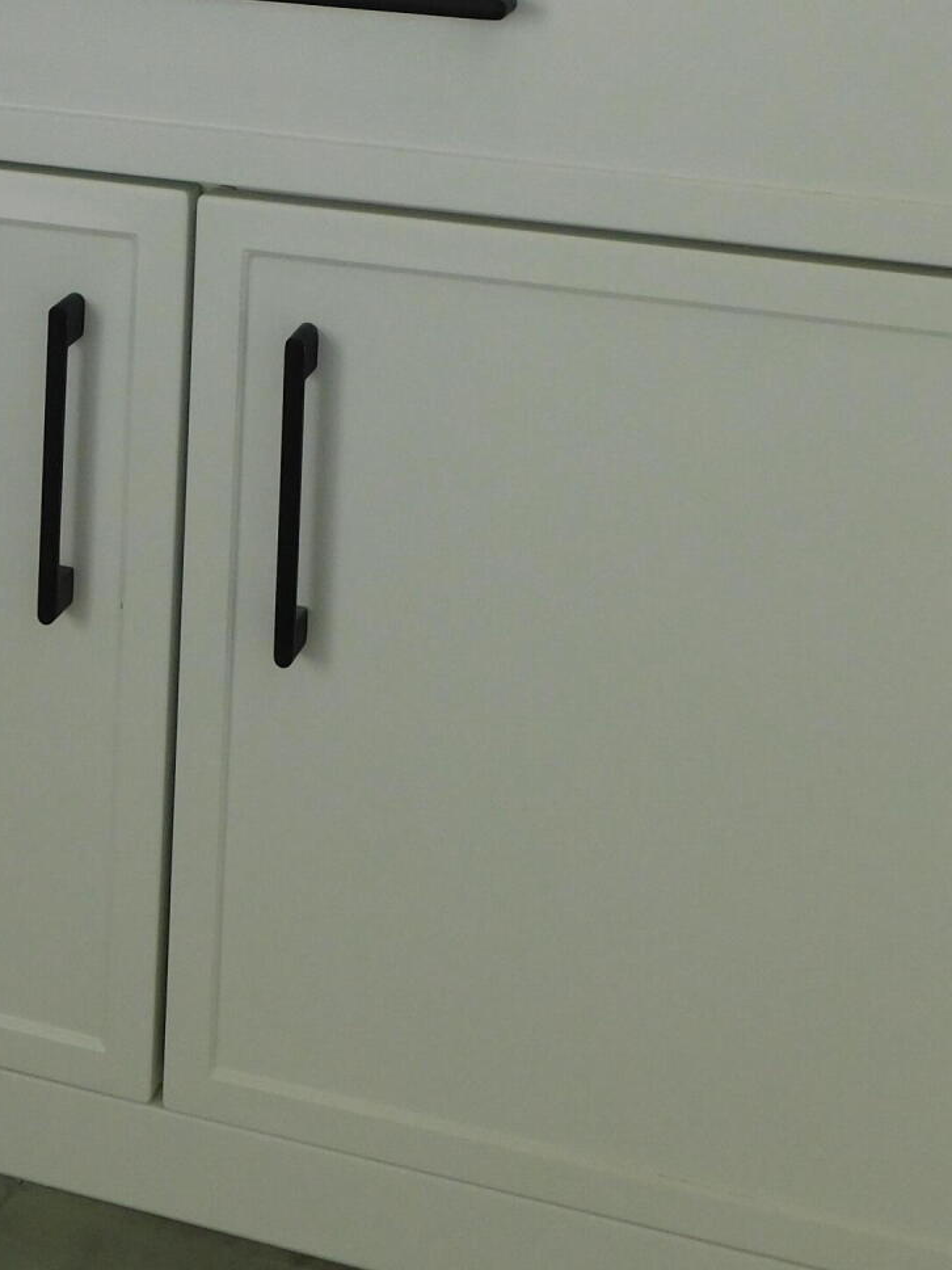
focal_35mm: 62
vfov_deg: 29.0
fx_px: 2273
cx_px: 110
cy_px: -21
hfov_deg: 23.1
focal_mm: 5.3
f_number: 3.2
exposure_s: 1/320
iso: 125
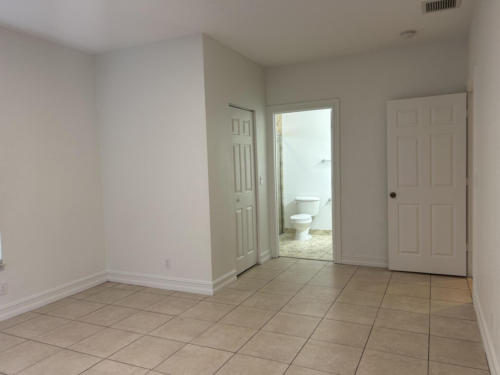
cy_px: 188
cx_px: 250
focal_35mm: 26
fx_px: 376
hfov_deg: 67.3
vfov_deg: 53.1
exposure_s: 1/120
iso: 80
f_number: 1.5
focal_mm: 5.7
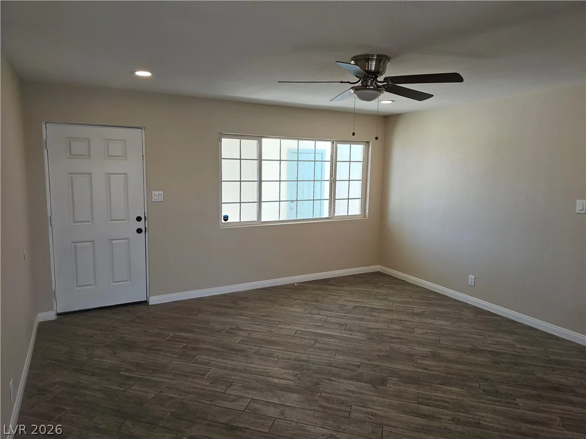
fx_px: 389
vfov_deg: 58.9
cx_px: 293
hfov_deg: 73.9
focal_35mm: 23
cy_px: 220
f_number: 1.7
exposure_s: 1/60
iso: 32
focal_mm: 6.3
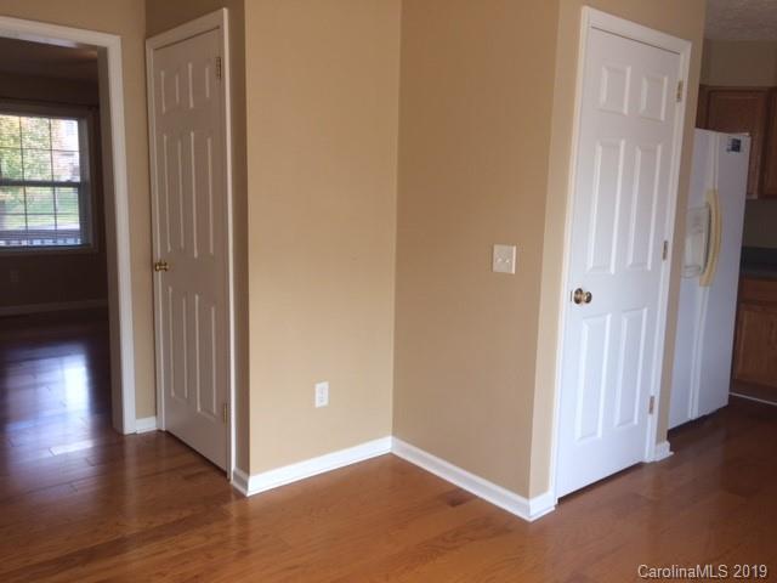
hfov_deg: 61.7
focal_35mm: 29
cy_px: 292
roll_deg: -1.1
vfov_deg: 48.2
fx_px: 651
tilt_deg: -6.8
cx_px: 388
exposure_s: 1/40
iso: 32
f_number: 2.2
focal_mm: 4.15
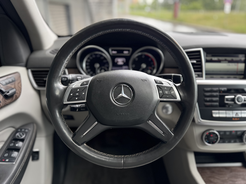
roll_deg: -0.1
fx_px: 171
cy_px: 92
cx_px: 123
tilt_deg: -24.4
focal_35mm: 24
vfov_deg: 56.8
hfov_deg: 71.6
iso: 64
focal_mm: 6.76
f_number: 1.78
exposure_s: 1/141
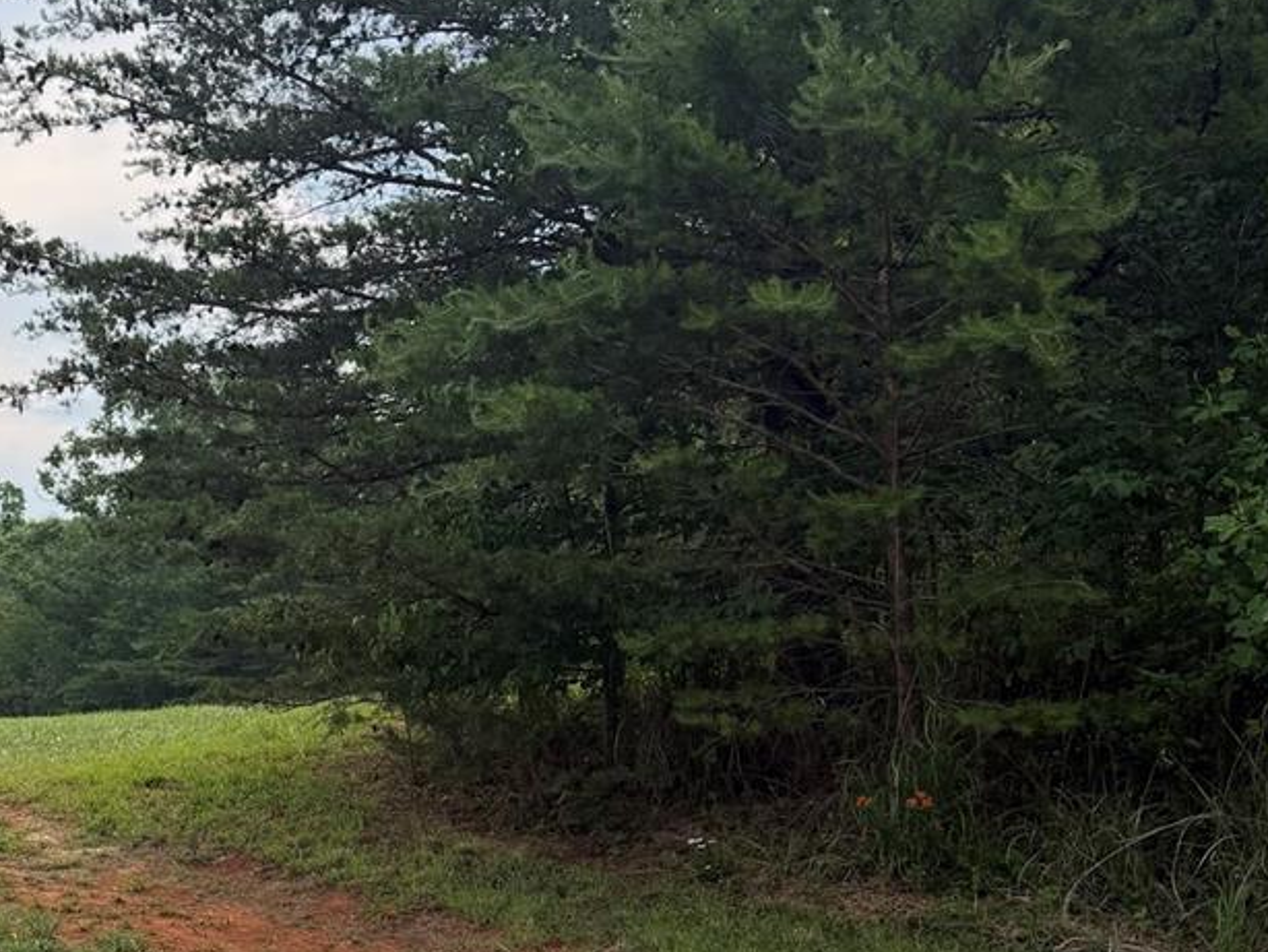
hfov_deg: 31.1
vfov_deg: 24.0
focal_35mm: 60
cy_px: 797
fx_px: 2199
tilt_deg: +0.9
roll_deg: -5.1
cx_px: 196
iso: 80
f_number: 1.78
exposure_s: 1/1855
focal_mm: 6.76
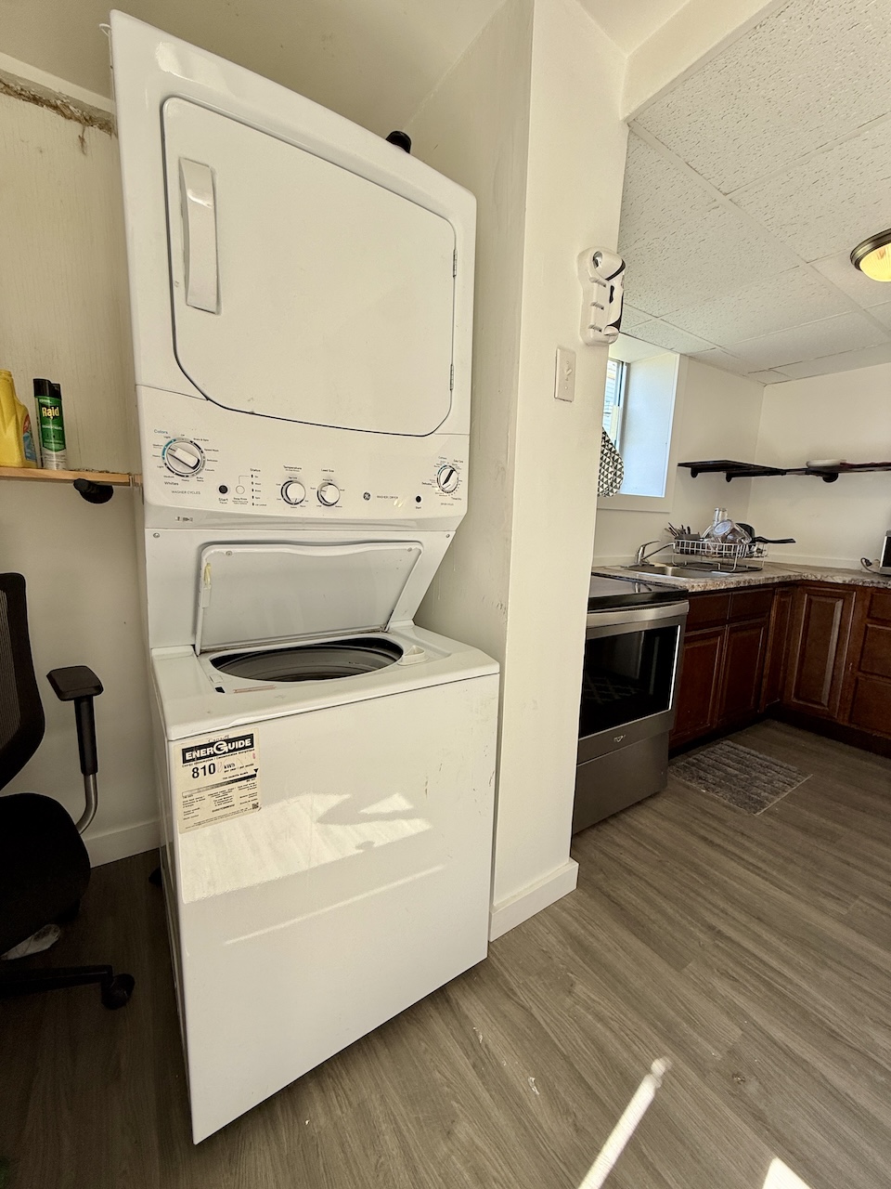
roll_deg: -1.8
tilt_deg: -8.7
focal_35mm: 14
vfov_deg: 102.1
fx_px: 480
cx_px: 446
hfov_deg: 85.7
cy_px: 594
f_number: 2.2
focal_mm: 2.22
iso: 50
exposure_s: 1/160
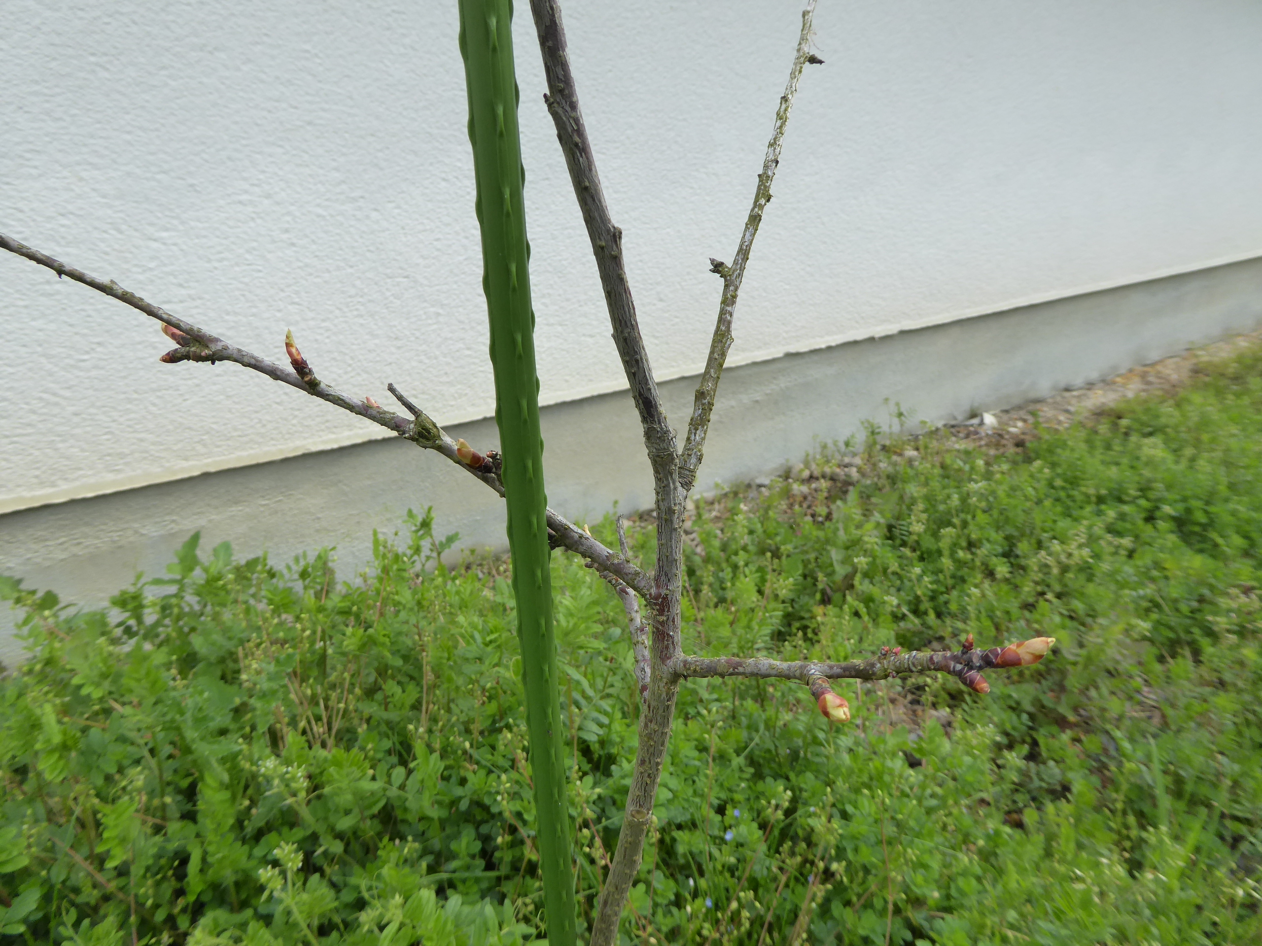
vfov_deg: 54.9
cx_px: 631
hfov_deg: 69.4
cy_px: 473
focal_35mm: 25
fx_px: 911
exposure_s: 1/400
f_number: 3.3
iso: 160
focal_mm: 4.3
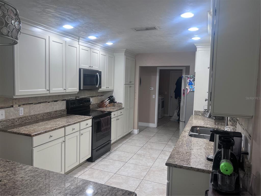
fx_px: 196
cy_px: 98
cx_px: 130
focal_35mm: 26
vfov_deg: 53.1
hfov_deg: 67.3
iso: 40
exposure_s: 1/120
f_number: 1.5
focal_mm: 5.7
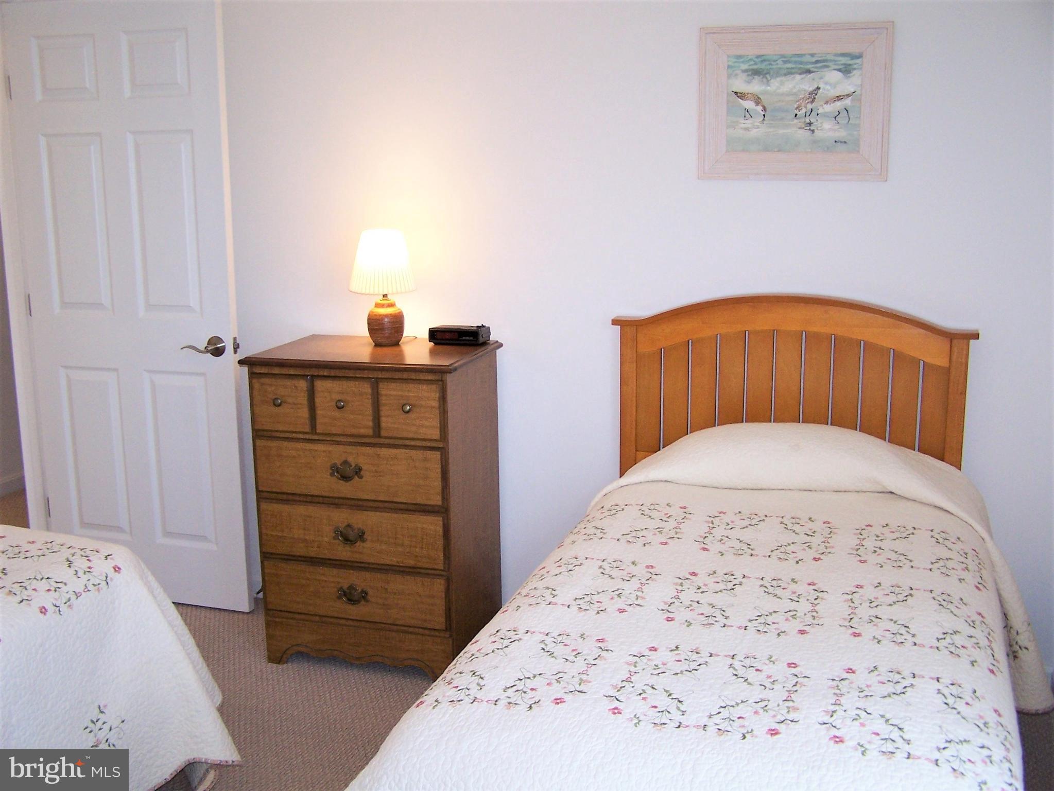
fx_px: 1157
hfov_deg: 49.0
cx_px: 527
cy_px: 396
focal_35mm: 38
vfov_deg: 37.7
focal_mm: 6.3
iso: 140
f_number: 2.8
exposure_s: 1/60
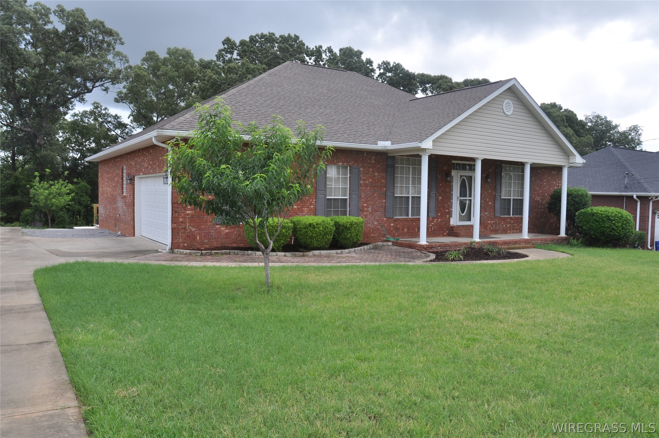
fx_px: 494
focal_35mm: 27
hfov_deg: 67.4
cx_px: 330
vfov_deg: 47.8
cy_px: 219
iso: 200
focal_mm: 18
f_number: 8
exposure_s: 1/250
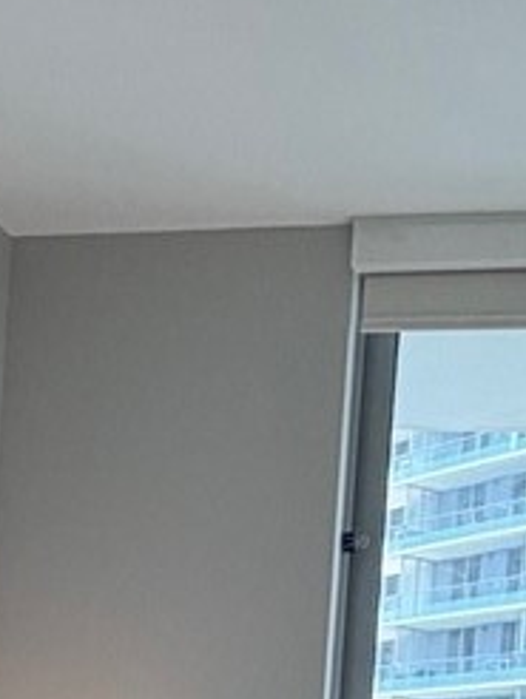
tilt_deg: -2.0
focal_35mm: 91
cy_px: 955
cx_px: 117
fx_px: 1841
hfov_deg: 16.2
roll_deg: -4.5
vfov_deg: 19.5
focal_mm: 2.22
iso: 125
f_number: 2.2
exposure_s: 1/120
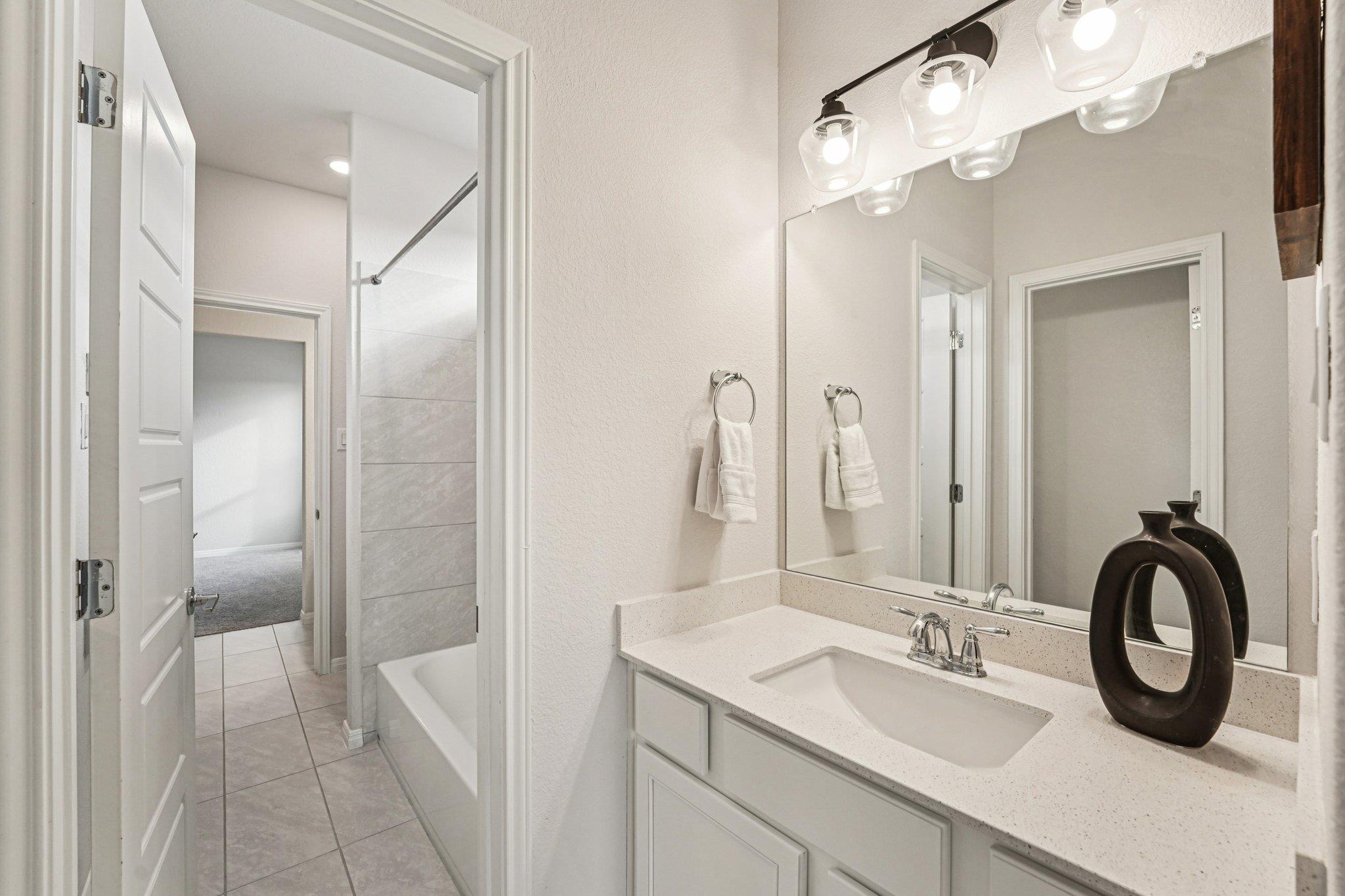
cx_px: 672
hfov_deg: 104.3
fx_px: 523
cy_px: 448
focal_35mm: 14
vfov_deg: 81.2
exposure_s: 1/100
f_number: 8
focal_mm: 14
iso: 800
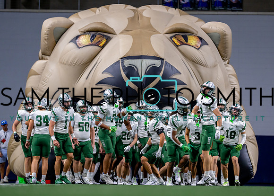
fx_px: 1207
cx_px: 136
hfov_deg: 13.0
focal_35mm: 155
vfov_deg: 9.3
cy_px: 103
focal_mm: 135
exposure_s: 1/1600
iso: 1000
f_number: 1.8
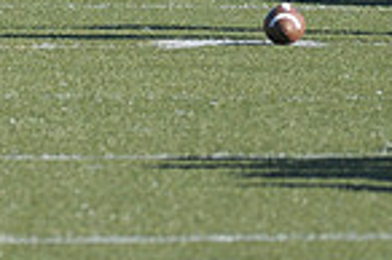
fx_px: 12976
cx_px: -164
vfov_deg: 1.1
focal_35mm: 1193
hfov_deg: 1.7
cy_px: -253
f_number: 4
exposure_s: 1/2500
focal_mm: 200
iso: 640
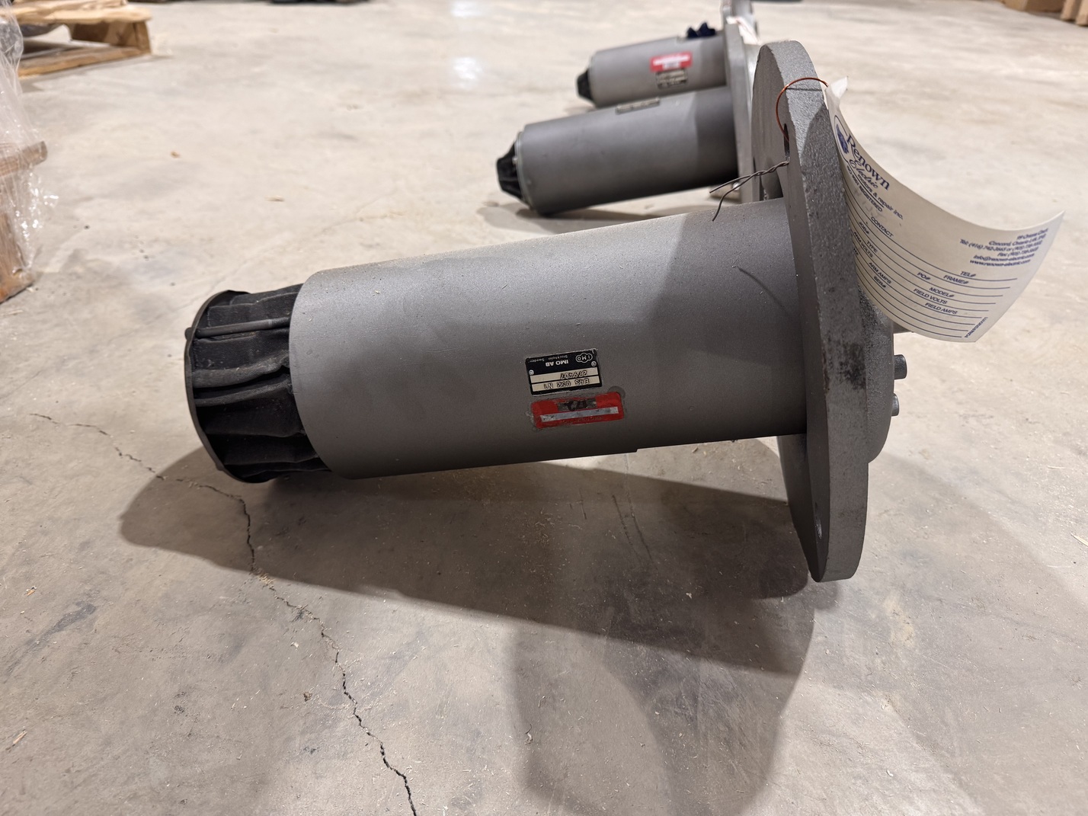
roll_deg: -2.3
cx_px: 544
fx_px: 754
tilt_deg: -31.9
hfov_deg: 71.6
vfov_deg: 56.8
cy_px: 408
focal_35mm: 24
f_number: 1.78
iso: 160
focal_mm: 6.76
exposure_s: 1/60
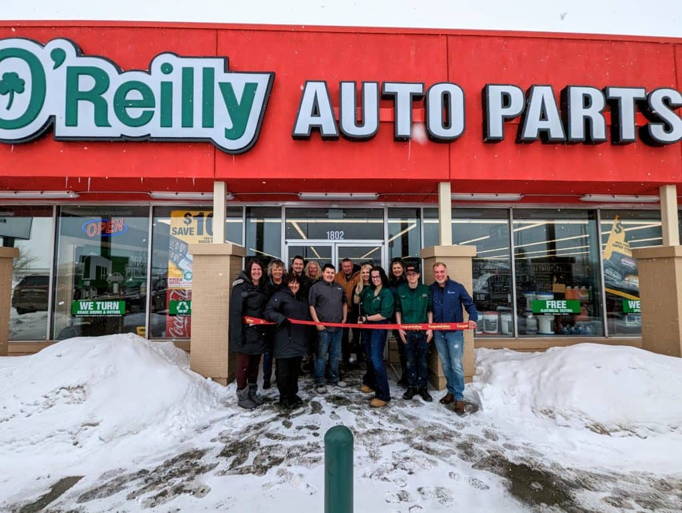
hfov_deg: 106.1
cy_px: 256
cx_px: 341
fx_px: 256
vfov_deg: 90.1
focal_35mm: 13
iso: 54
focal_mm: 1.95
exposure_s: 1/2817
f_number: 2.2
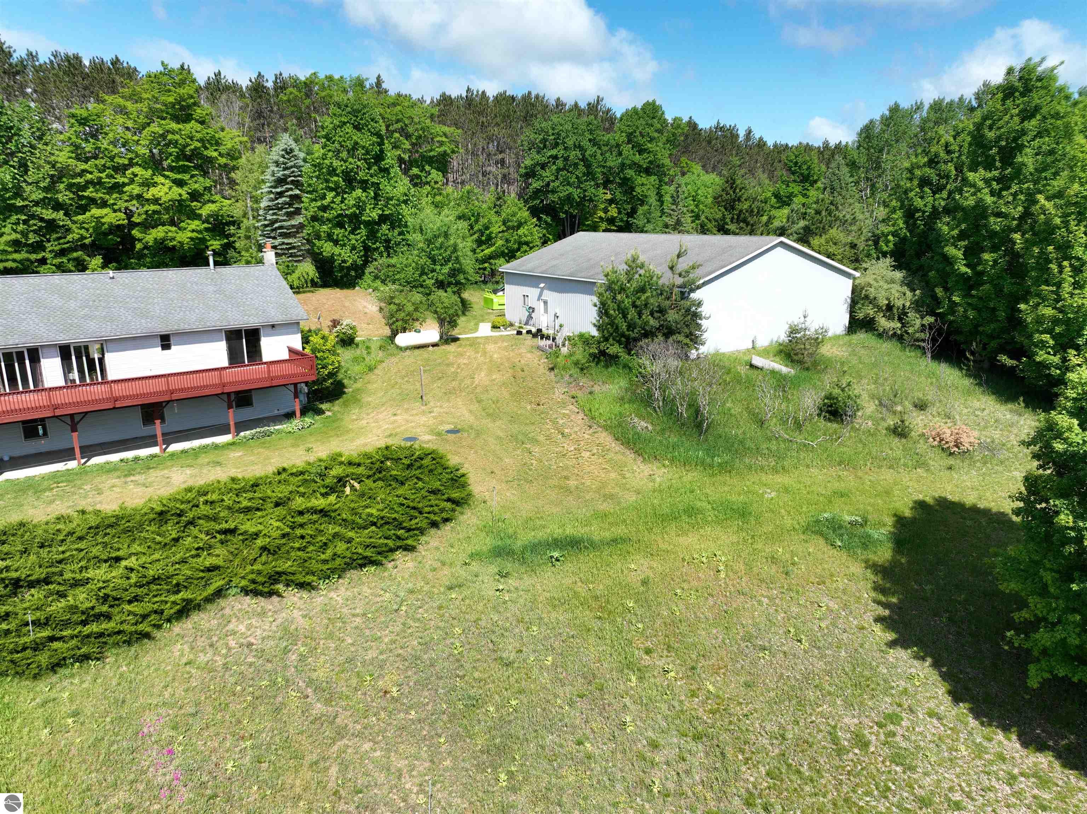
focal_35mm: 24
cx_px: 544
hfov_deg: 71.6
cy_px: 407
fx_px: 753
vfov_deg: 56.8
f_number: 2.8
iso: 100
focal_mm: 12.29
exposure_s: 1/1250
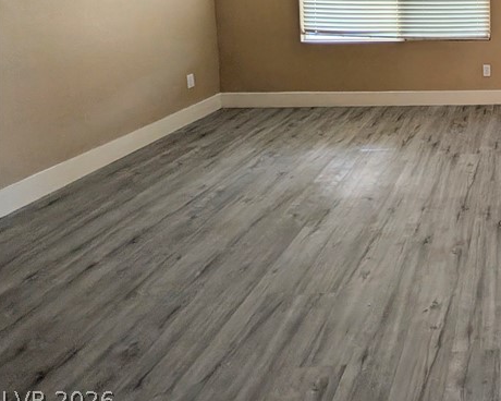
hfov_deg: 47.6
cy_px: 0
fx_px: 386
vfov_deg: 46.1
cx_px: 552
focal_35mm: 26
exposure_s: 1/30
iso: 76
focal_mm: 2.02
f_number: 1.7
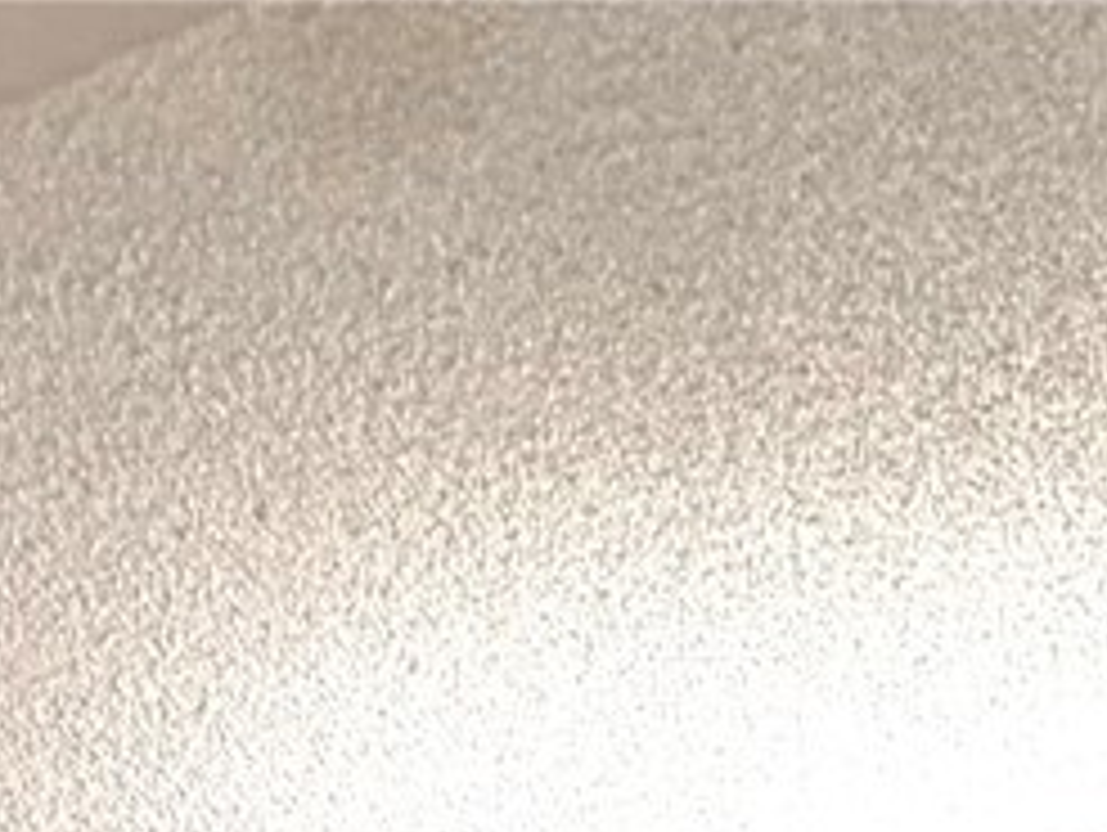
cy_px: 2694
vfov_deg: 10.2
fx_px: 2913
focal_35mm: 91
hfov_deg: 21.1
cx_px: 972
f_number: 2.2
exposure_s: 1/60
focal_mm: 2.22
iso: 320
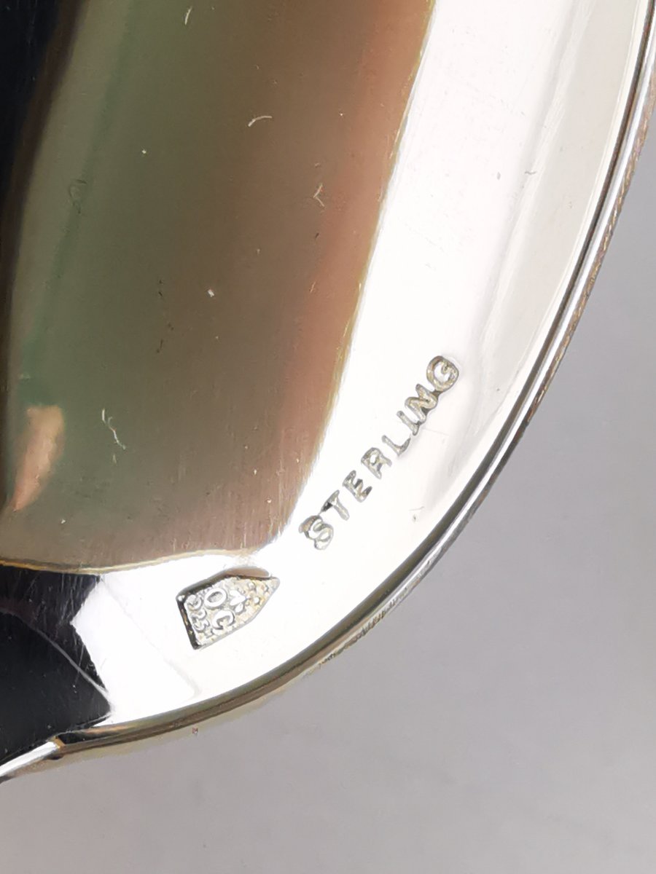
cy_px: 437
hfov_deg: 22.6
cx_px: 328
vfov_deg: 29.8
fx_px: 1642
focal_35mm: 65
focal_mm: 2.26
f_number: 2.2
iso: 100
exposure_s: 1/100
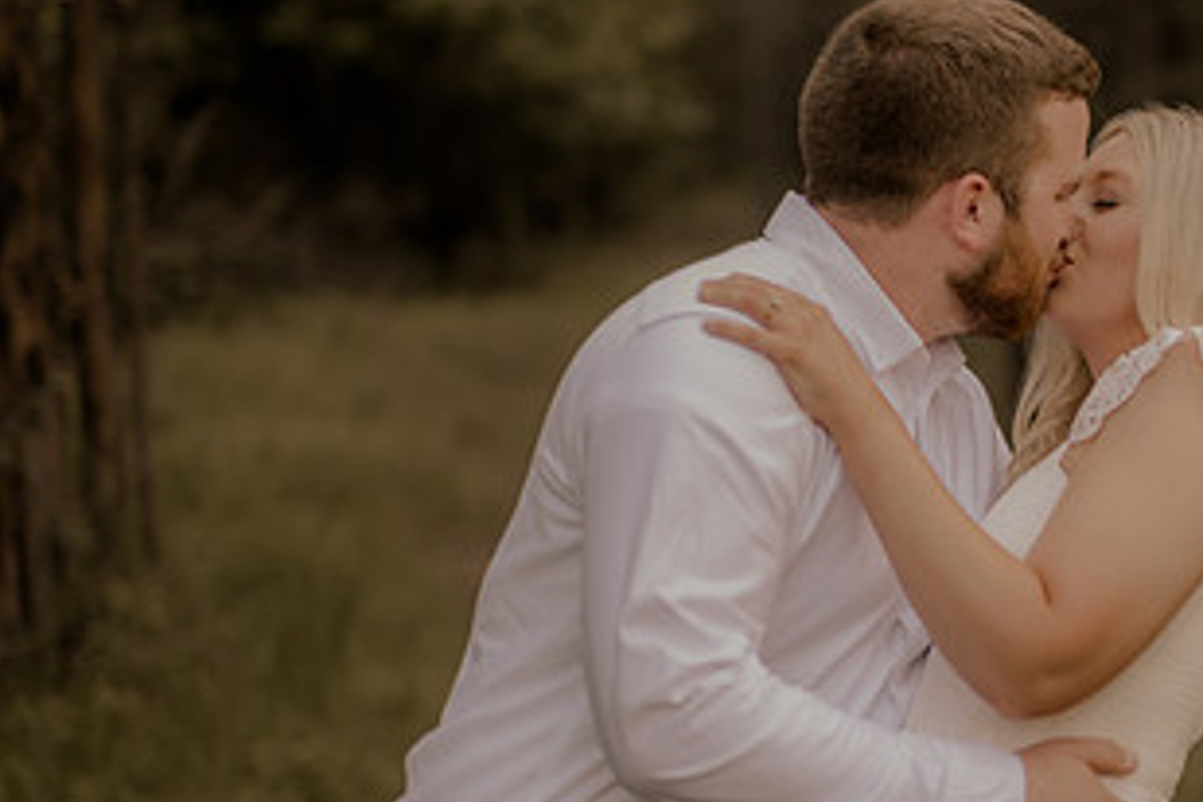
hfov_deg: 21.3
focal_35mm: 94
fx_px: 3141
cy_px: 387
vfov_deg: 14.6
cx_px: 1028
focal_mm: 50
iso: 200
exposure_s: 1/250
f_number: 2.2
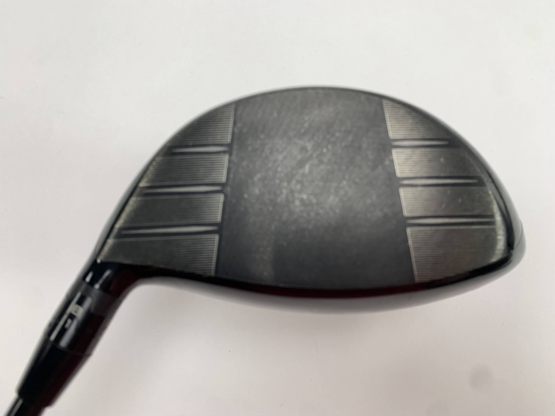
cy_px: 208
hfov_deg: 67.3
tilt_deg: -81.2
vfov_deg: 53.1
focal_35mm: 26
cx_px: 278
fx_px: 417
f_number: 1.8
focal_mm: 4.25
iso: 25
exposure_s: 1/132
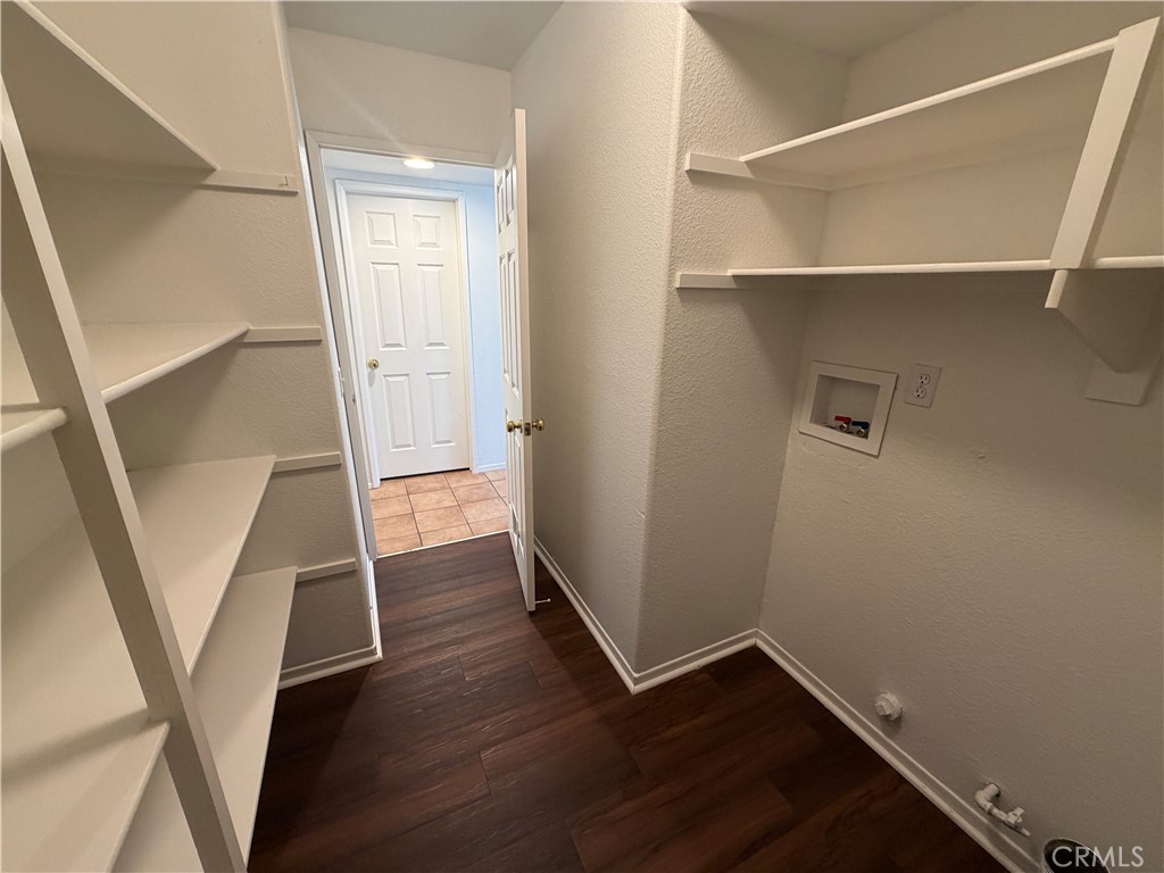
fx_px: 471
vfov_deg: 85.7
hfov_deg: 102.1
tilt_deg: -18.2
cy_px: 436
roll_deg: -1.0
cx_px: 582
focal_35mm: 14
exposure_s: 1/60
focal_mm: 2.22
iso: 250
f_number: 2.2
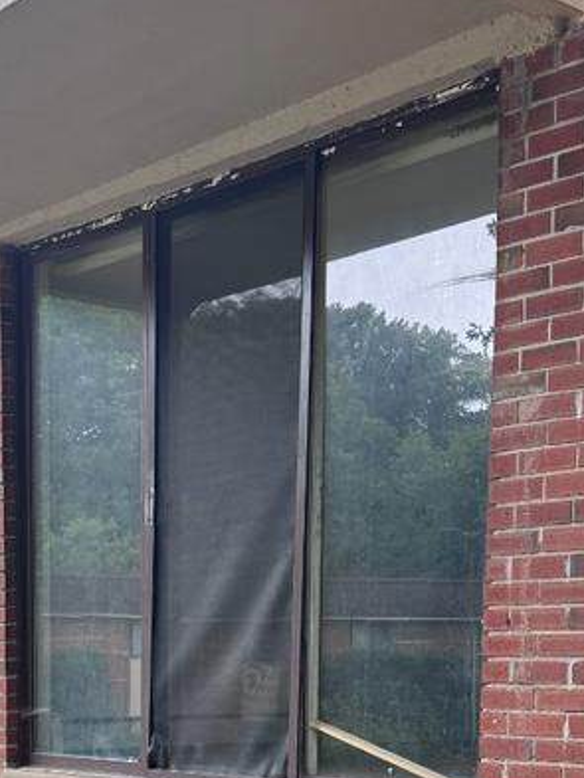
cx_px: 121
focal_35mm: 66
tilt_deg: -6.1
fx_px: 1484
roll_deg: +0.1
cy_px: 796
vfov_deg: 27.5
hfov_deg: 22.0
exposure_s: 1/121
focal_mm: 6.76
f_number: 1.78
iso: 80
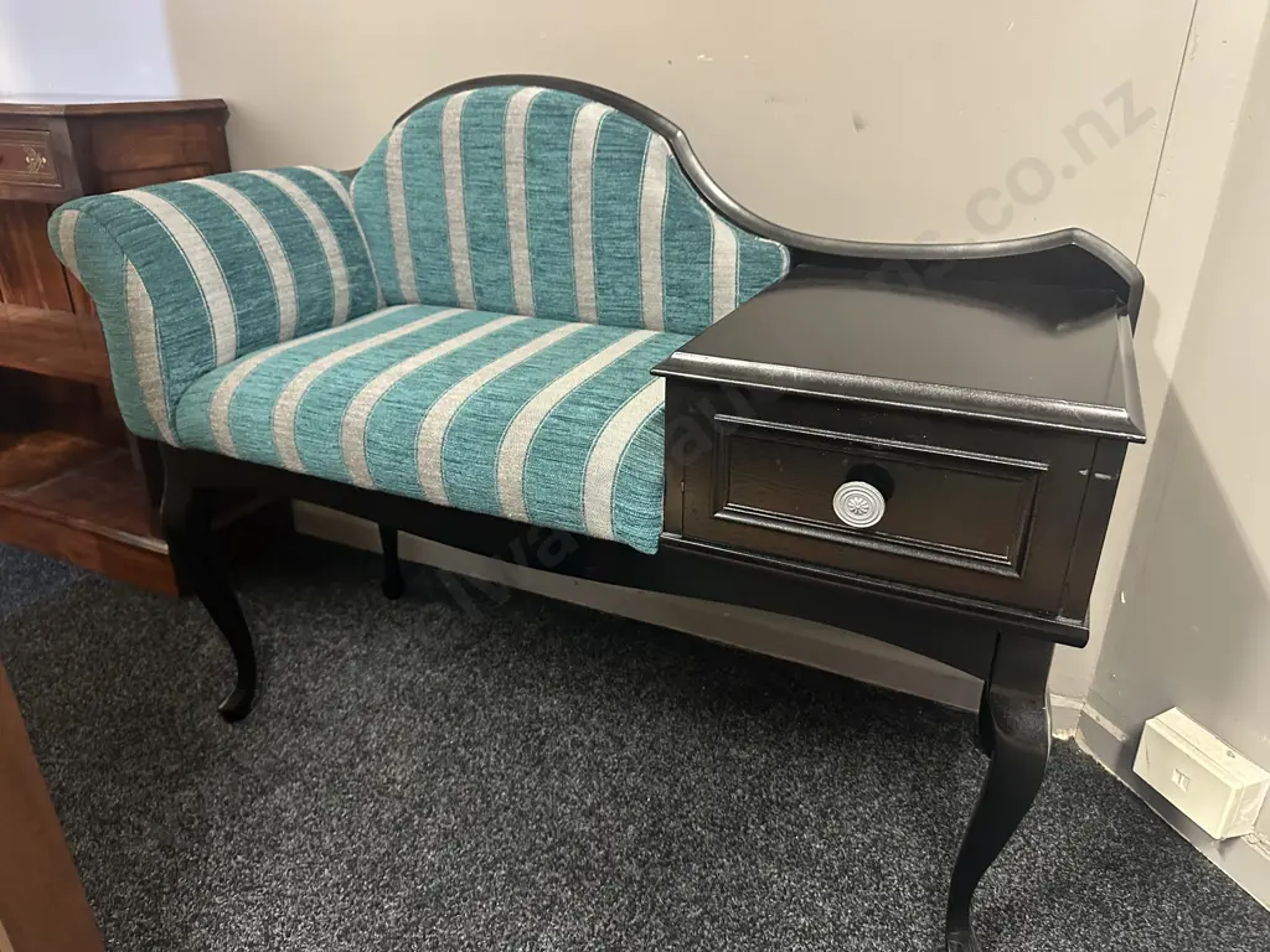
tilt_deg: -24.1
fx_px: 881
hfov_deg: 71.6
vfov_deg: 56.8
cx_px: 635
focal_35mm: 24
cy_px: 476
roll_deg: -0.8
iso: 800
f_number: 1.78
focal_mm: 6.86
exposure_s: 1/33
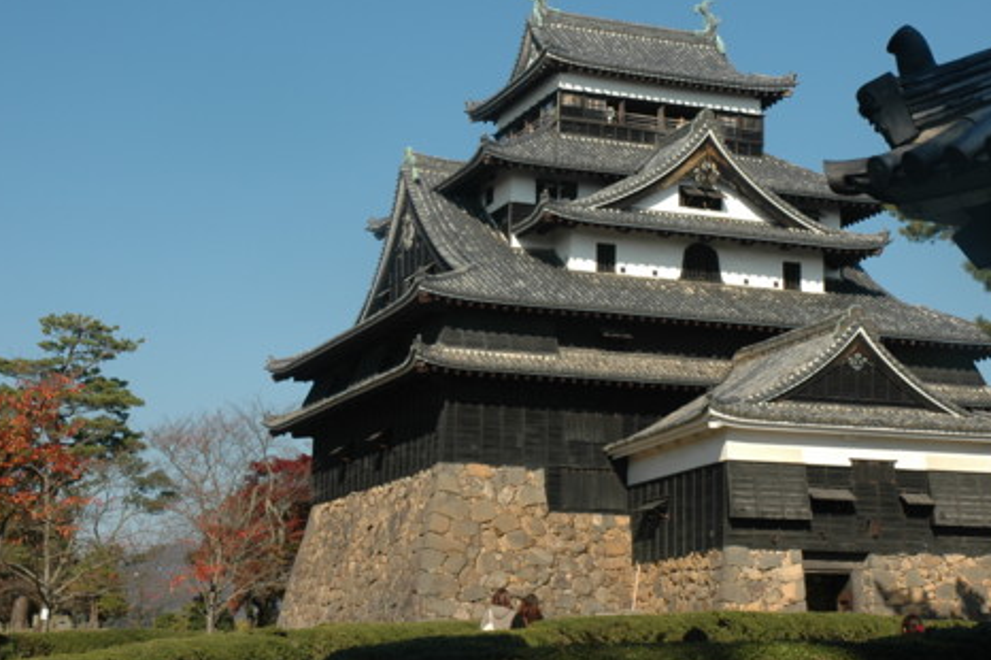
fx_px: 1861
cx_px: 591
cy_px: 325
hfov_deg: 29.8
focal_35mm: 68
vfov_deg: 20.1
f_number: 9
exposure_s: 1/320
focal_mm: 35
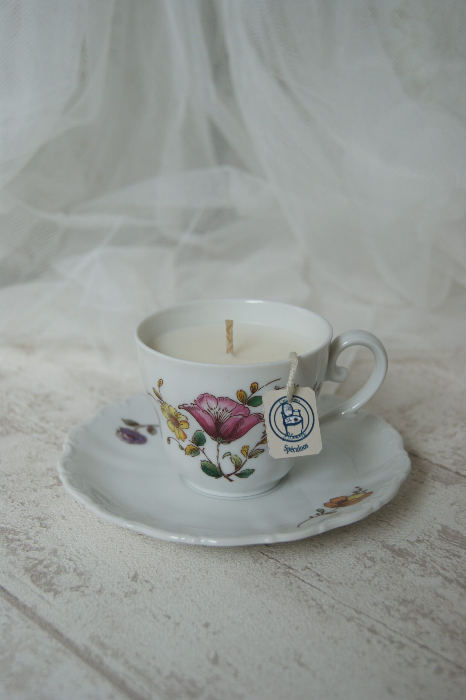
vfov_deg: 37.9
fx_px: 1020
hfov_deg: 25.7
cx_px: 233
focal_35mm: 52
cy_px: 350
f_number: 5
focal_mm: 35
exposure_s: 1/60
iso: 250
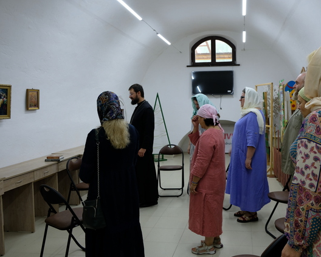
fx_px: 313
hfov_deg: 53.8
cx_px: 194
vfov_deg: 44.5
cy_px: 129
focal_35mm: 33
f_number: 4
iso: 400
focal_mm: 19.6
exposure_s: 1/42
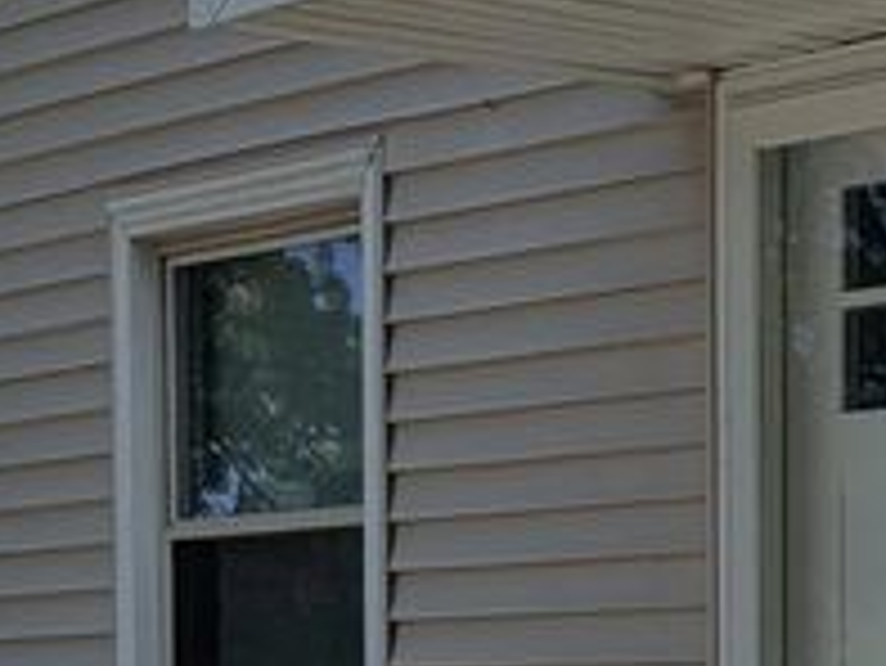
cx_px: 1965
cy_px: 934
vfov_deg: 11.5
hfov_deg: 12.9
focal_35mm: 125
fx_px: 3201
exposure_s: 1/1127
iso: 18
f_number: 1.68
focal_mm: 6.9
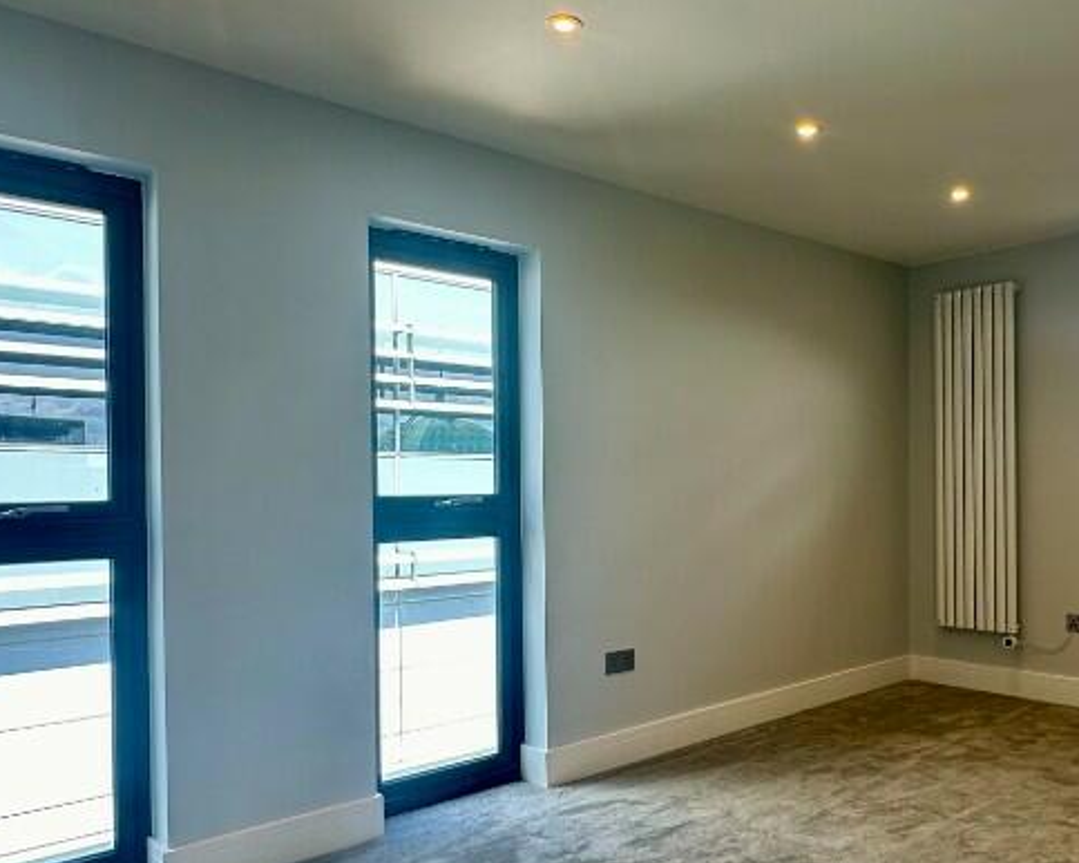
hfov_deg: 59.0
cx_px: 724
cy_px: 494
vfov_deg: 49.8
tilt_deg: +0.6
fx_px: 926
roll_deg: +0.6
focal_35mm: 29
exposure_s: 1/100
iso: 50
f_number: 2.2
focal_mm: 2.22
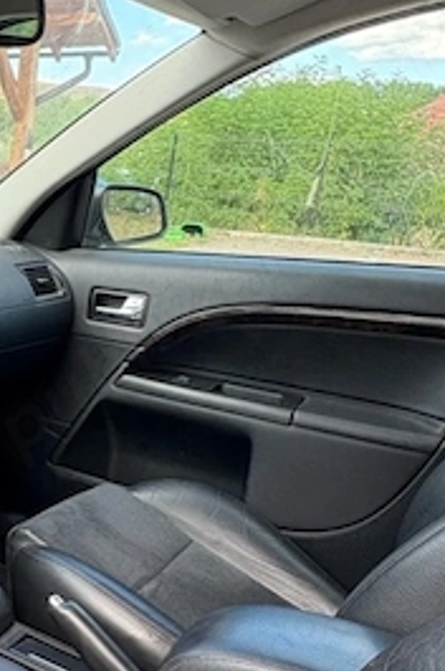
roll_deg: -3.5
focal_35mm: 44
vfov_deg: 44.4
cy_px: 390
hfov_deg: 26.1
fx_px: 818
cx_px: -129
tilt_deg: -16.7
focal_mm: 2.22
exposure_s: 1/99
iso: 80
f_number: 2.2
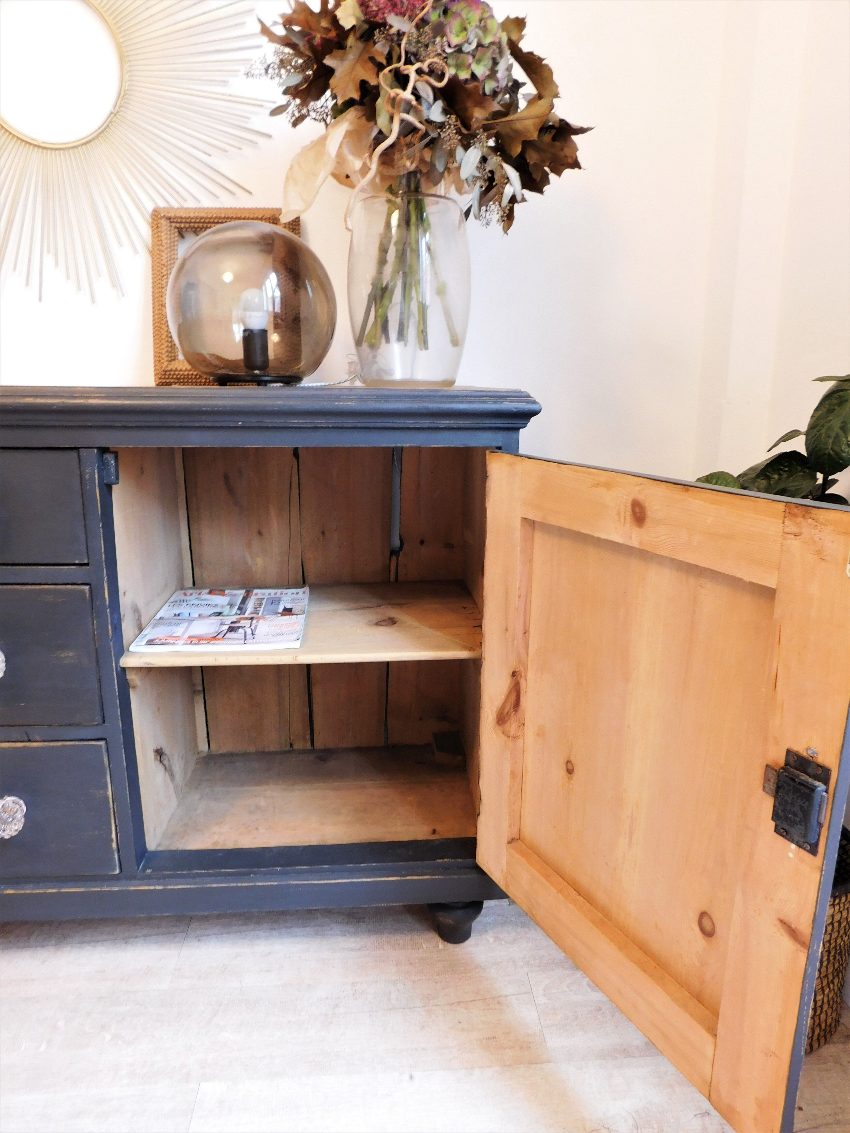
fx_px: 753
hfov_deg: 58.9
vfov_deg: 73.9
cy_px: 566
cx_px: 425
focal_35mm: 23
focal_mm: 4
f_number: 3
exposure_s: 1/2
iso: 125
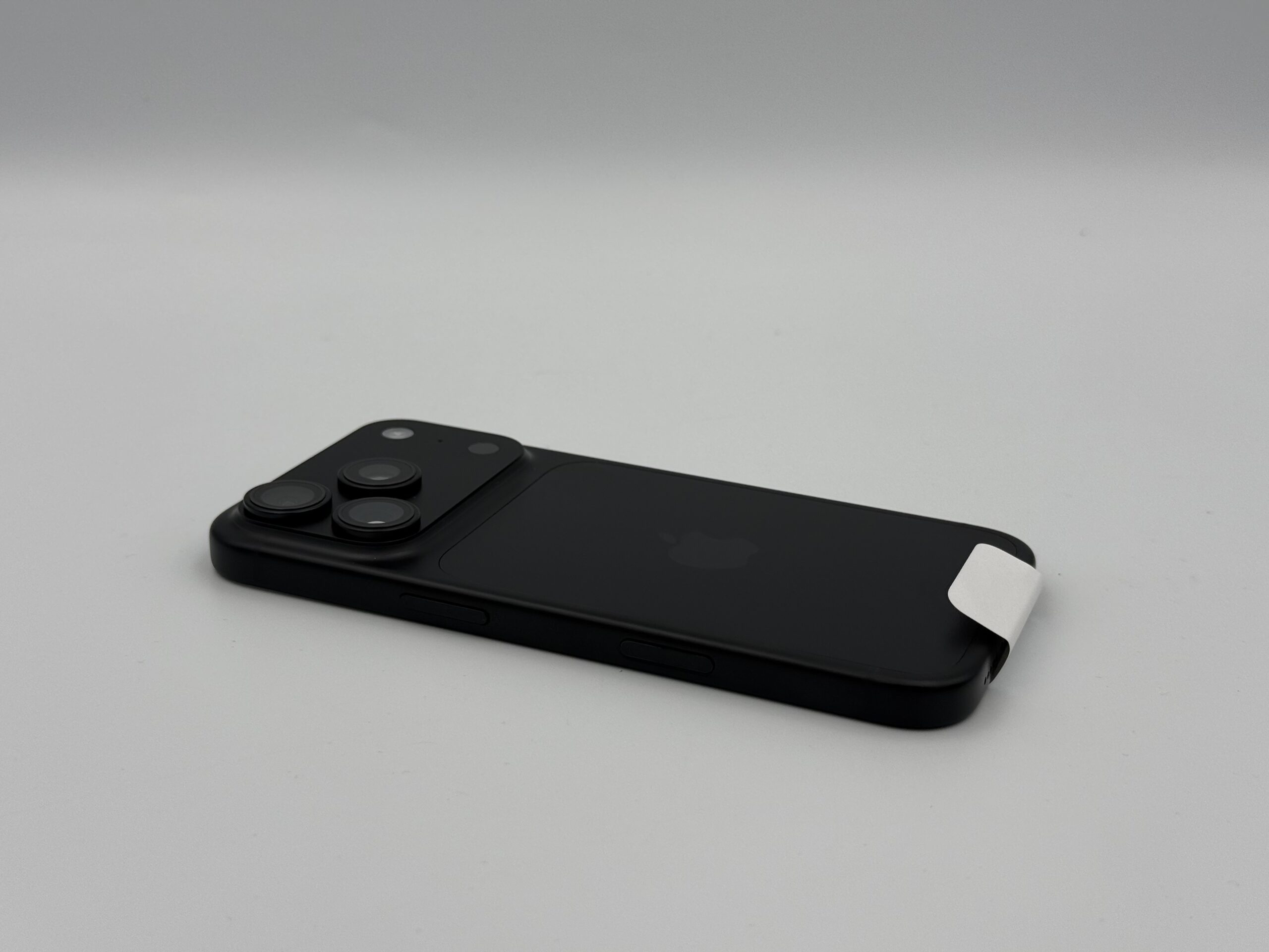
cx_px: 634
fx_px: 1760
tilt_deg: -21.5
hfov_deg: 39.7
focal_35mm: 48
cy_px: 476
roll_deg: -1.6
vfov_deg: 30.3
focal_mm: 6.76
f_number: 1.78
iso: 64
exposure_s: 1/975
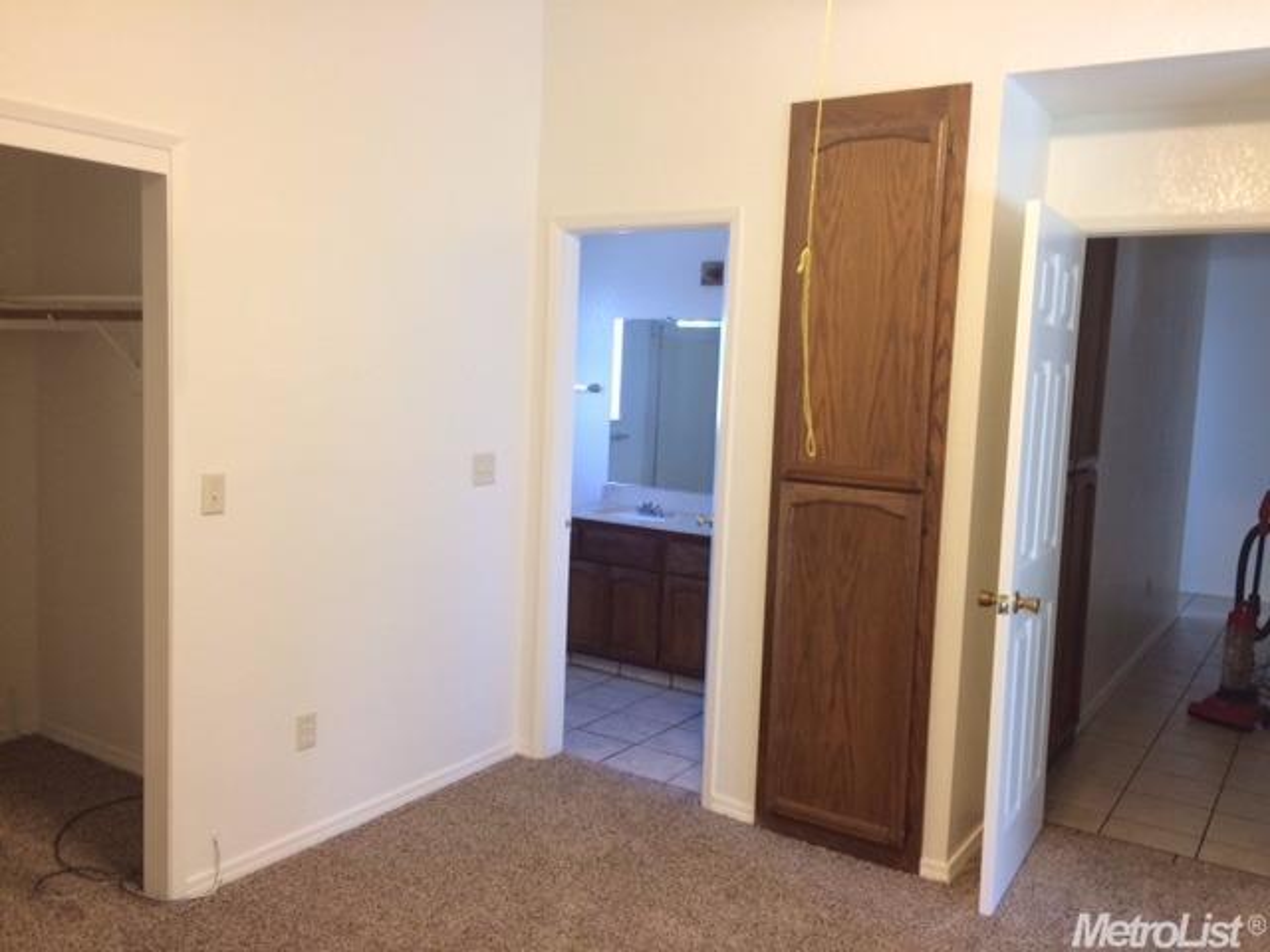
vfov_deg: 48.2
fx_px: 1064
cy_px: 476
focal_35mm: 29
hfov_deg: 61.7
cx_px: 635
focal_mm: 4.15
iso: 80
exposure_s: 1/30
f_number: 2.2
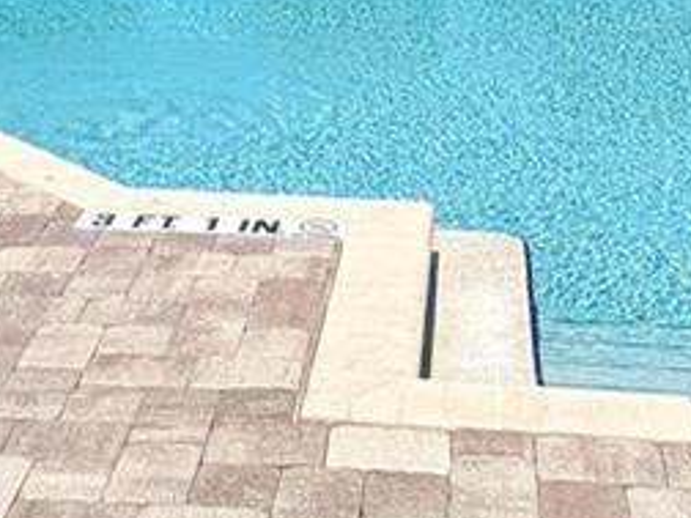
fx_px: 1517
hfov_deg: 25.5
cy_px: -428
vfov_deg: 16.2
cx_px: 233
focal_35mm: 76
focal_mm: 2.23
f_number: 1.95
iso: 37
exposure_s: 1/1905
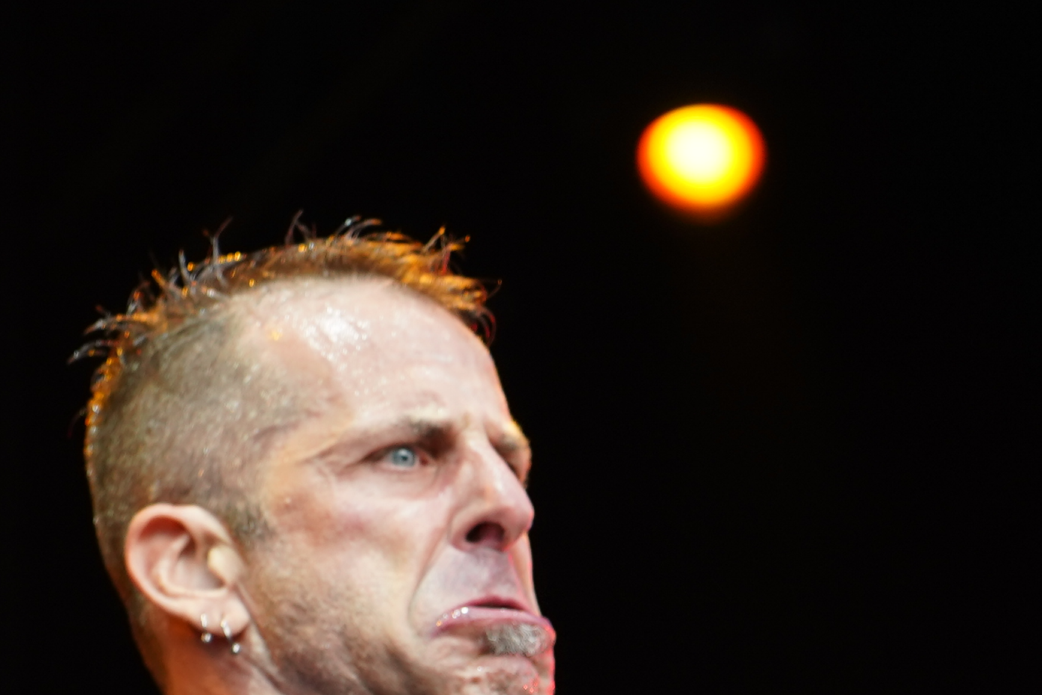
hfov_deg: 5.7
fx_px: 10477
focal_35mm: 362
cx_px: 372
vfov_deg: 3.8
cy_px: 883
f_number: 4
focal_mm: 105
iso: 400
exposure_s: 1/125
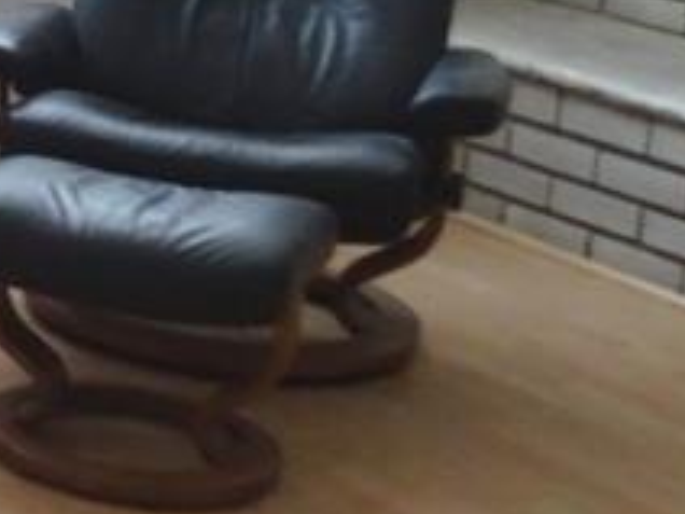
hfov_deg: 13.3
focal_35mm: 116
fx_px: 2295
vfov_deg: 12.5
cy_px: -94
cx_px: -879
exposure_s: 1/30
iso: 500
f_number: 3.5
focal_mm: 4.1
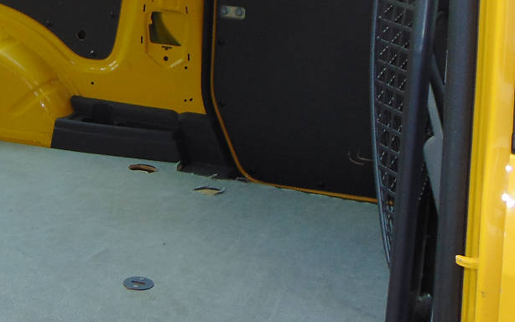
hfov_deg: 29.0
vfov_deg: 18.9
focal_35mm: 69
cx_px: 93
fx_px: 969
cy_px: 132
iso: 80
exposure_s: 1/125
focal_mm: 4.5
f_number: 3
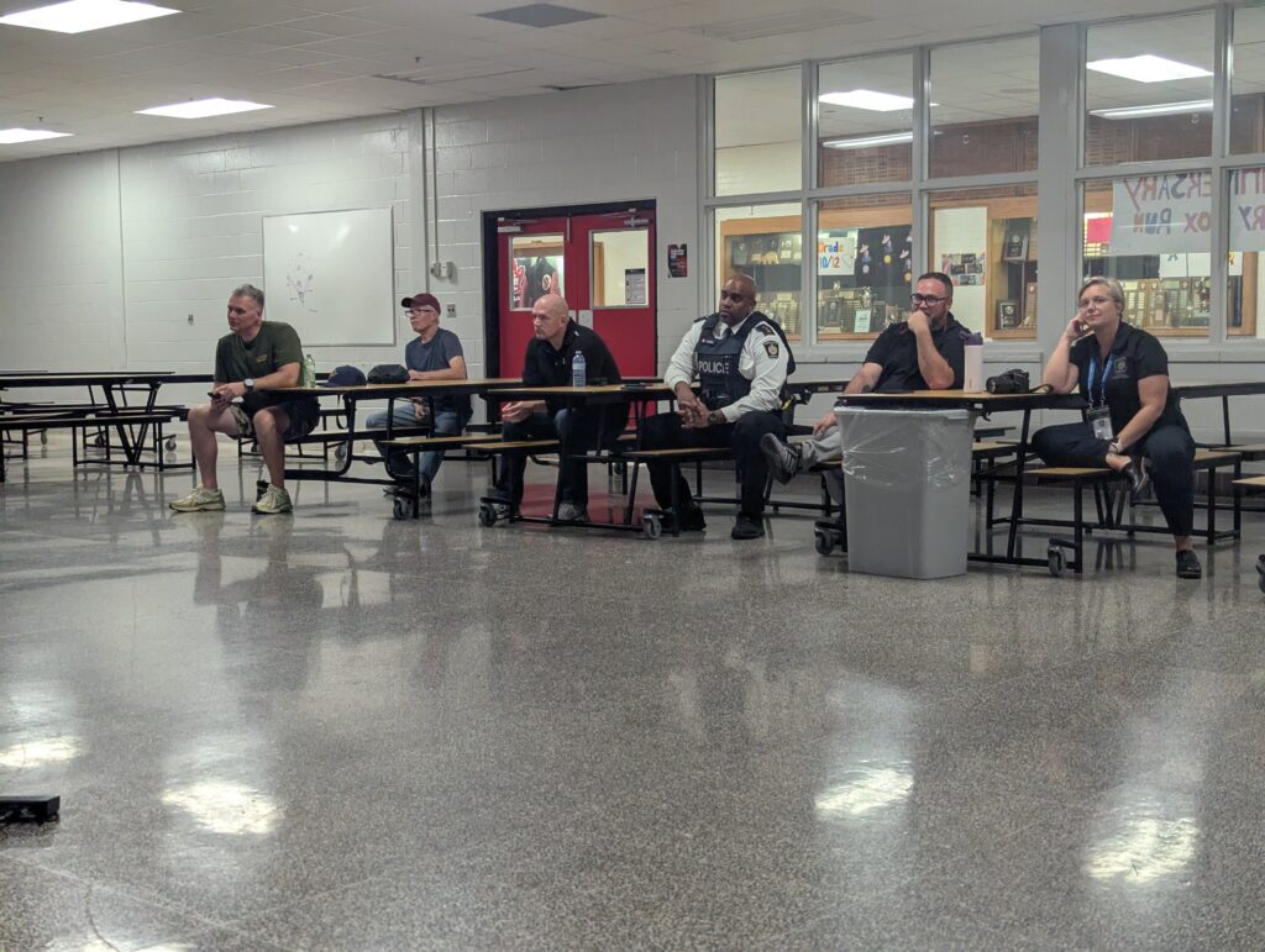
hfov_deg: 39.6
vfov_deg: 30.3
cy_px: 476
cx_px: 632
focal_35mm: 48
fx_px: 1757
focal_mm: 6.81
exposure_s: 1/197
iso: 619
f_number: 1.85
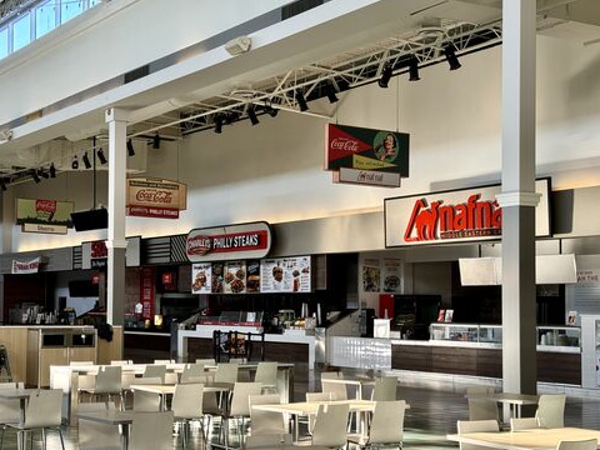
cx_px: 230
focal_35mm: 60
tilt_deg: +2.5
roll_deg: -1.3
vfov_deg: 24.4
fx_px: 1040
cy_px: 269
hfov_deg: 32.1
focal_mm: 6.86
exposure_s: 1/122
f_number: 1.78
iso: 50
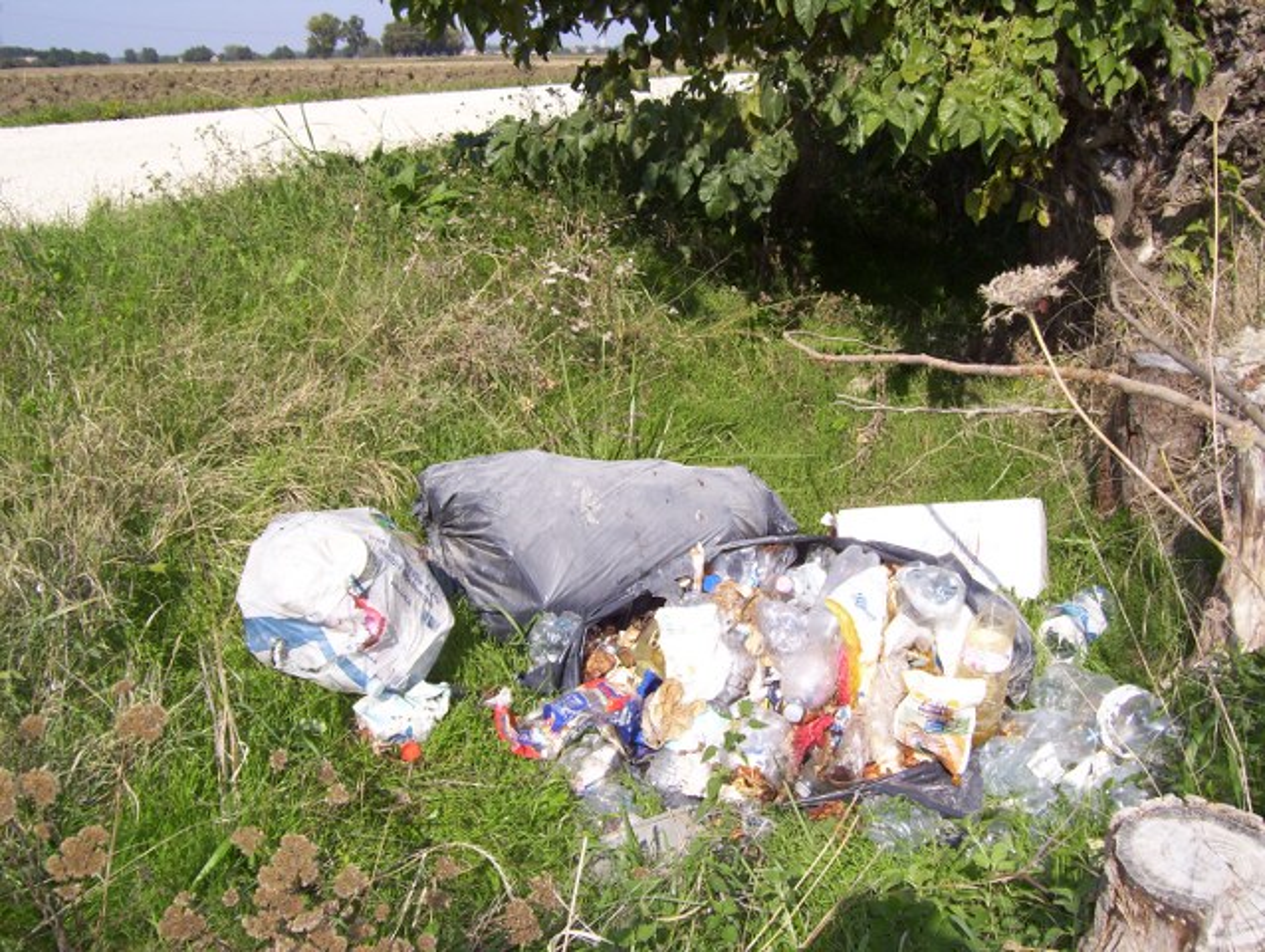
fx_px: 1317
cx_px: 632
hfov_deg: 51.3
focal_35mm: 36
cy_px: 476
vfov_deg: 39.7
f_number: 4.8
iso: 80
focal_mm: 6
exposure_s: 1/640
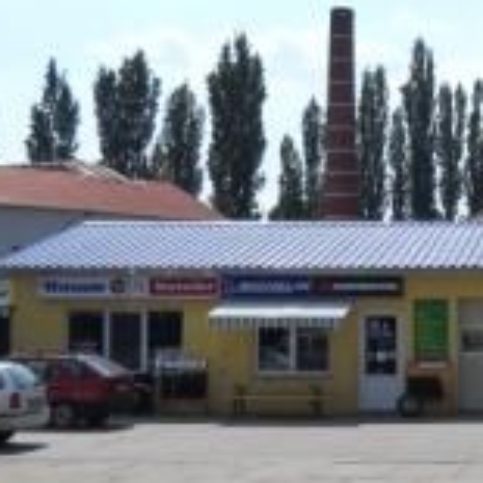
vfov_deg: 16.5
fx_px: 1658
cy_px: 368
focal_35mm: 105
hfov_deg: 16.0
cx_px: 558
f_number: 5.5
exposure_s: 1/500
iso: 80
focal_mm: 6.72
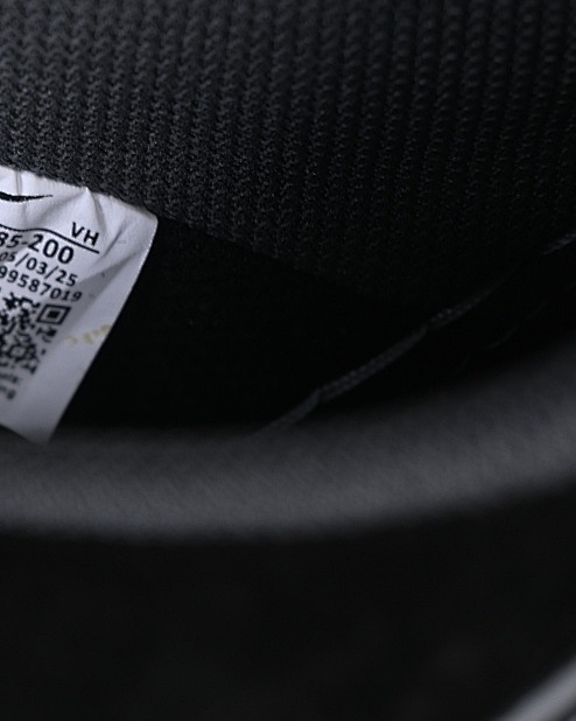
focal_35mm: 123
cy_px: 322
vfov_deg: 15.6
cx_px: -33
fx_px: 2622
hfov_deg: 12.4
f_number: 6.3
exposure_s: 1/60
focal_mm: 50
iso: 160
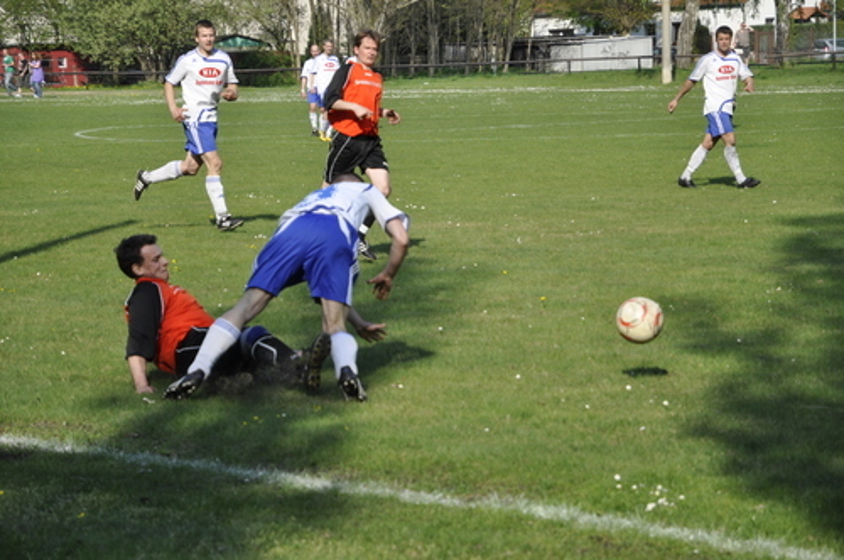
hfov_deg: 16.1
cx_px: 422
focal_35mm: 128
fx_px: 2985
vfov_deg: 10.7
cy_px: 280
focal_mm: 85
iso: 400
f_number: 5.6
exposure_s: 1/1250
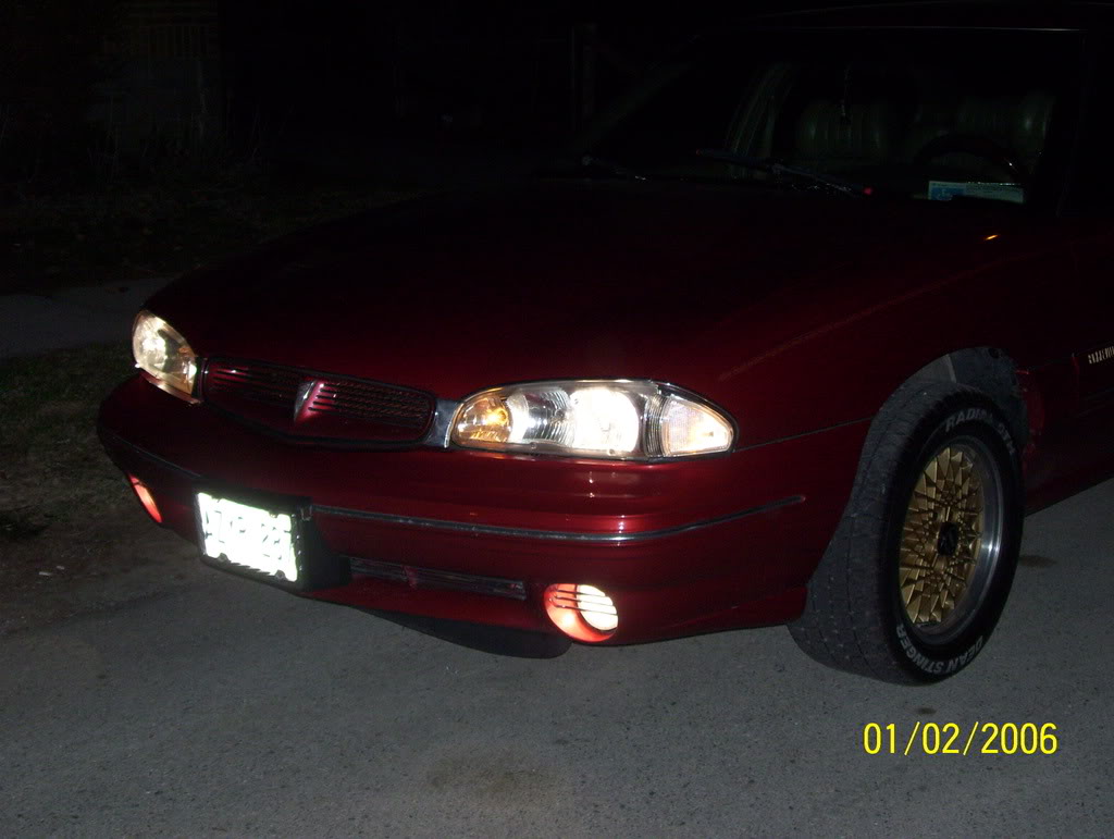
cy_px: 420
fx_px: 1805
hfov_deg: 34.3
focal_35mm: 56
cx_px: 557
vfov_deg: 26.2
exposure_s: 1/60
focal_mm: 9.4
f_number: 3.4
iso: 200
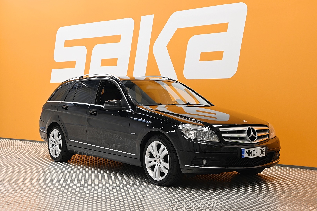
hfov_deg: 38.9
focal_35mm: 51
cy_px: 106
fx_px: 449
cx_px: 158
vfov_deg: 26.5
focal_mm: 34
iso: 640
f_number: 5
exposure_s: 1/40
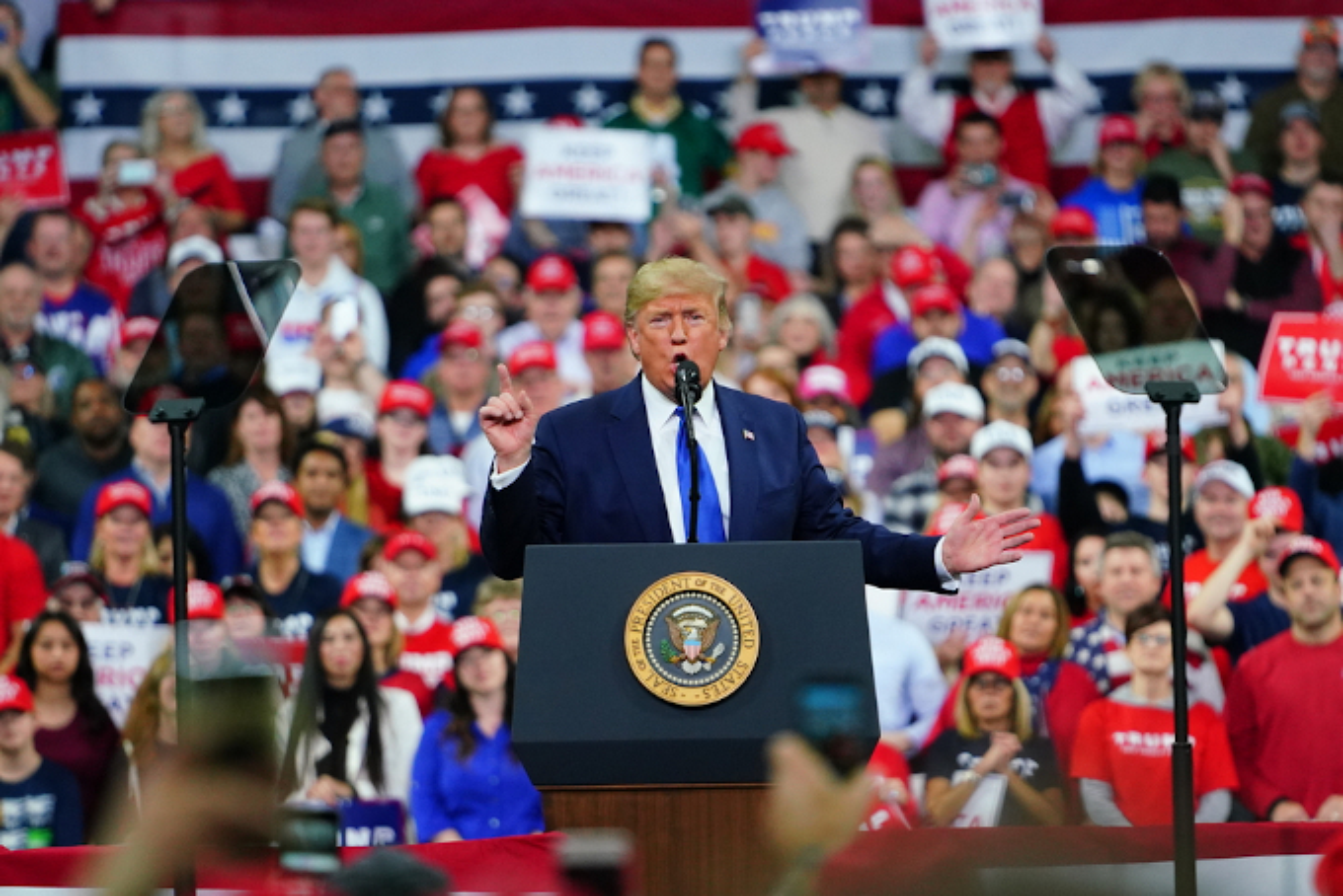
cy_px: 448
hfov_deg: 6.9
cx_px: 672
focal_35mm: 300
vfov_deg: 4.6
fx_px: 11196
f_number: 2.8
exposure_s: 1/1250
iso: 2500
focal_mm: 200
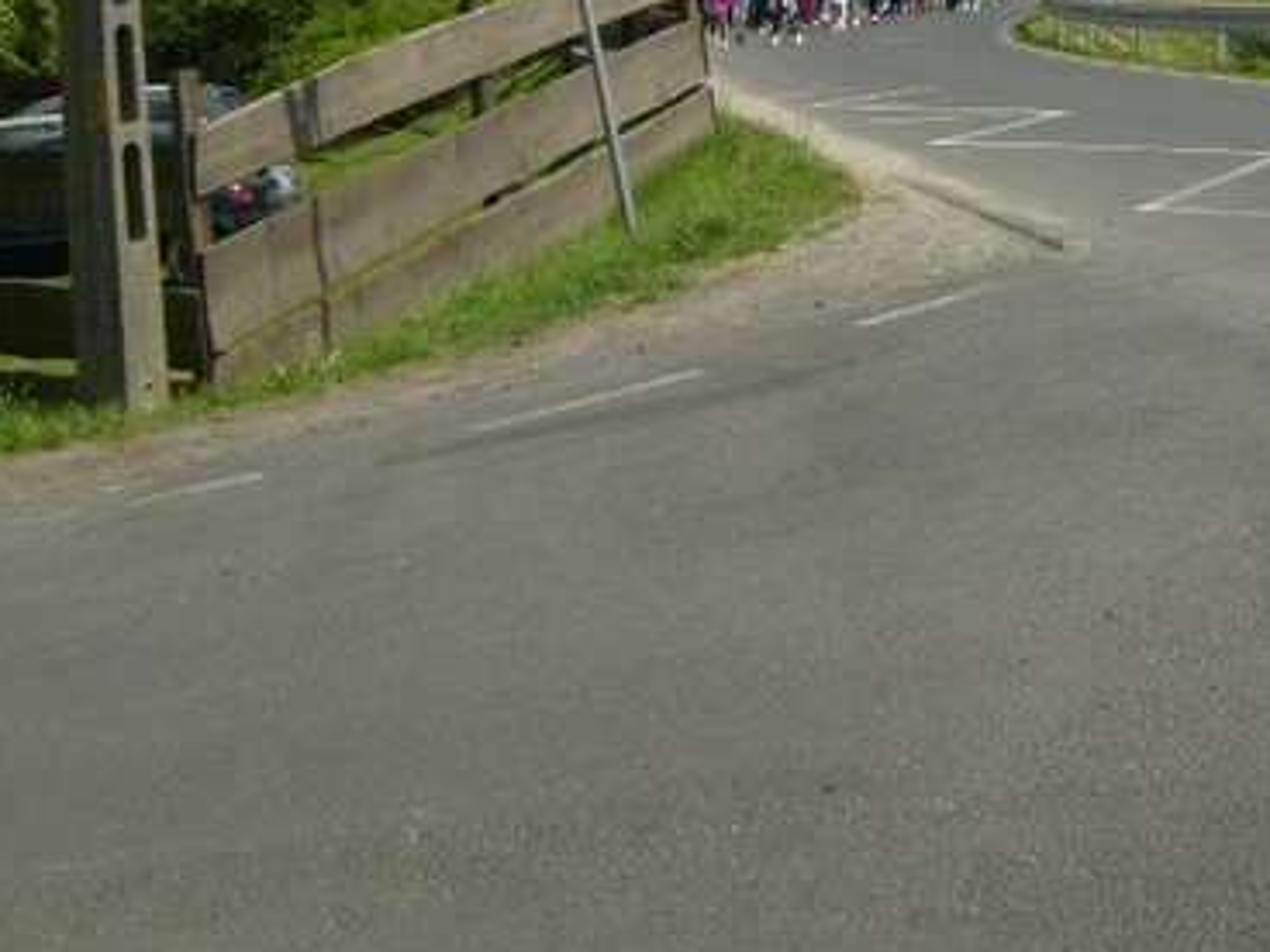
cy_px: -45
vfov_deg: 18.8
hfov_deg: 25.3
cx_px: 980
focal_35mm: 76
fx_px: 2788
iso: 80
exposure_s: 1/500
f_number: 7.1
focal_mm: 5.8
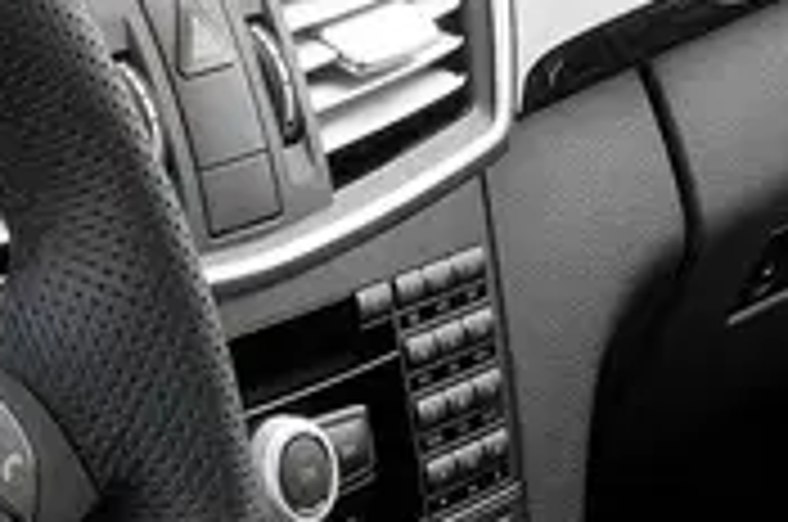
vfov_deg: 6.0
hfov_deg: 9.3
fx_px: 4807
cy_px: 1143
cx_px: 5
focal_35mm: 220
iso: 100
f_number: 16
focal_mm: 32
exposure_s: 1/4
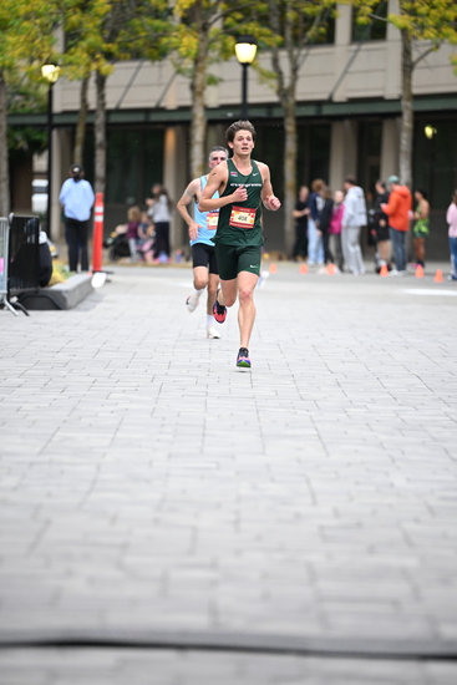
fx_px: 3806
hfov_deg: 6.9
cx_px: 228
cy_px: 342
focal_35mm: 200
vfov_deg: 10.3
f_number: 2.8
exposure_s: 1/1250
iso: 1600
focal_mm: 200
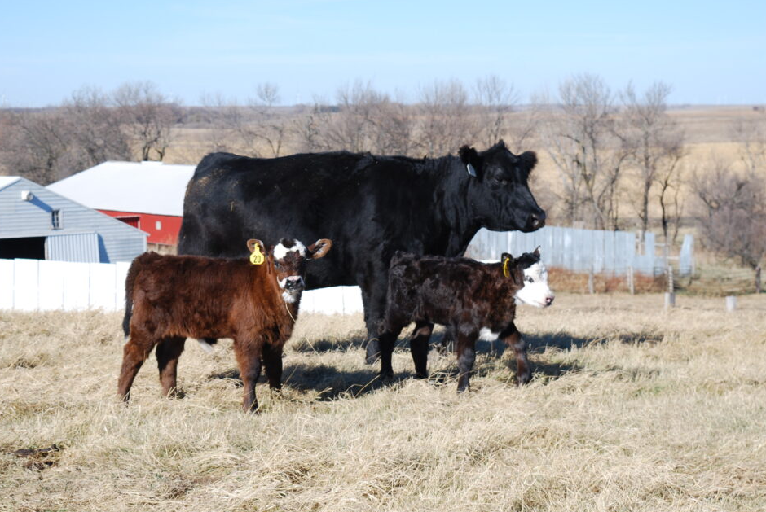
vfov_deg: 16.1
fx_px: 1811
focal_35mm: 85
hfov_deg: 23.9
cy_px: 269
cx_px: 354
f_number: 7.1
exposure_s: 1/200
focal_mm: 52
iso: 100
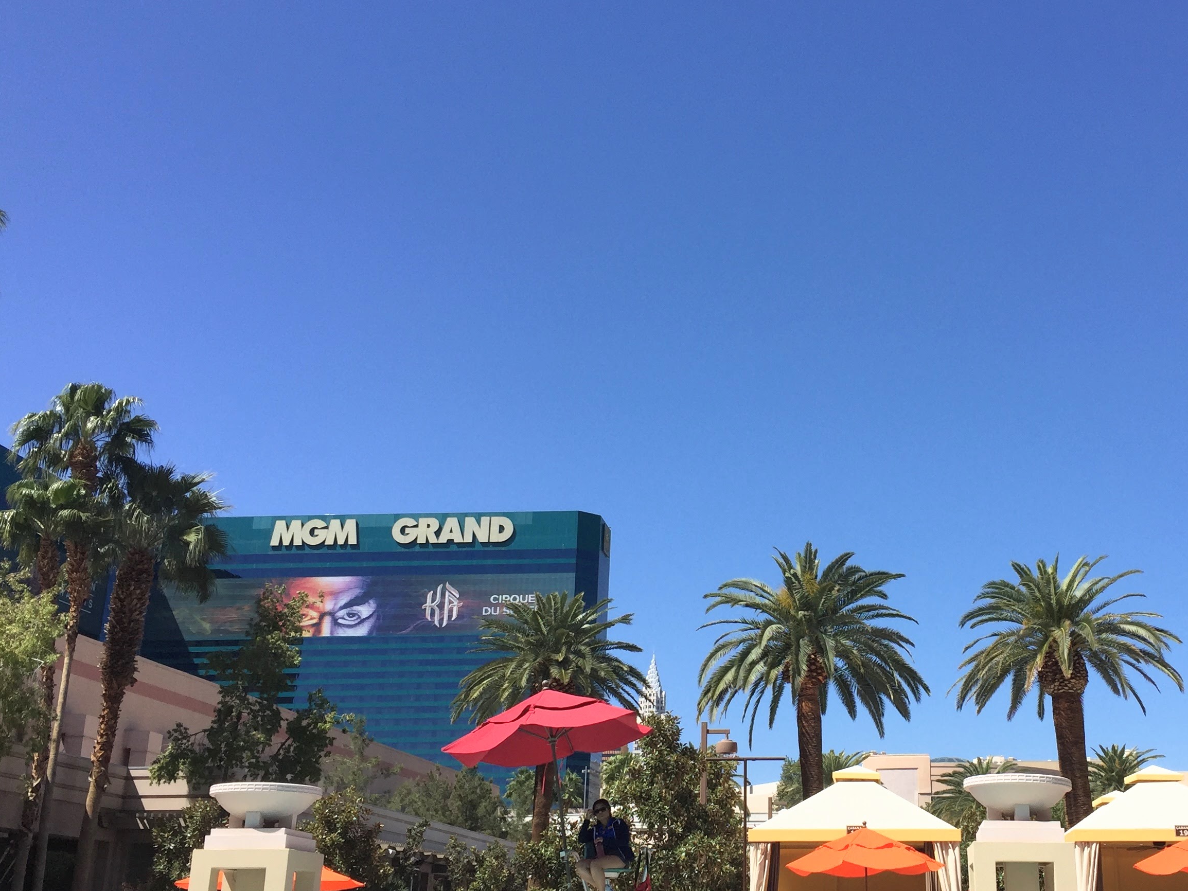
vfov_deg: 35.1
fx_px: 1407
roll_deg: -0.3
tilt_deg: +18.2
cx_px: 813
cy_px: 490
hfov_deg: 44.9
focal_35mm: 41
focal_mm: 4.15
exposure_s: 1/2475
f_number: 2.2
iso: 32
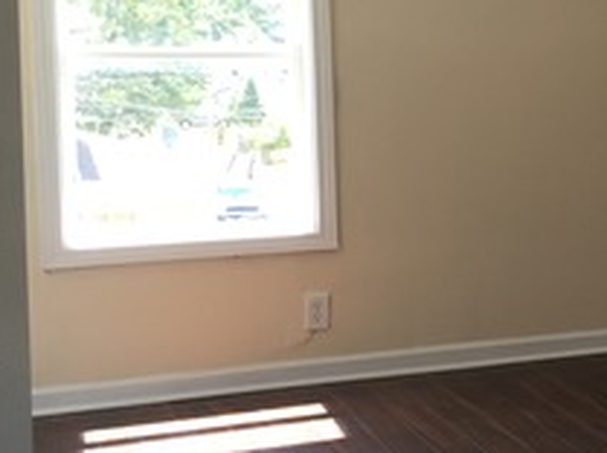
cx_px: 892
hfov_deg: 19.4
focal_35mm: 89
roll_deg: -0.9
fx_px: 1558
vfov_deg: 16.5
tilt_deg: -5.2
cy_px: 206
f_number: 2.2
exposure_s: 1/100
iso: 40
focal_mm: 4.15
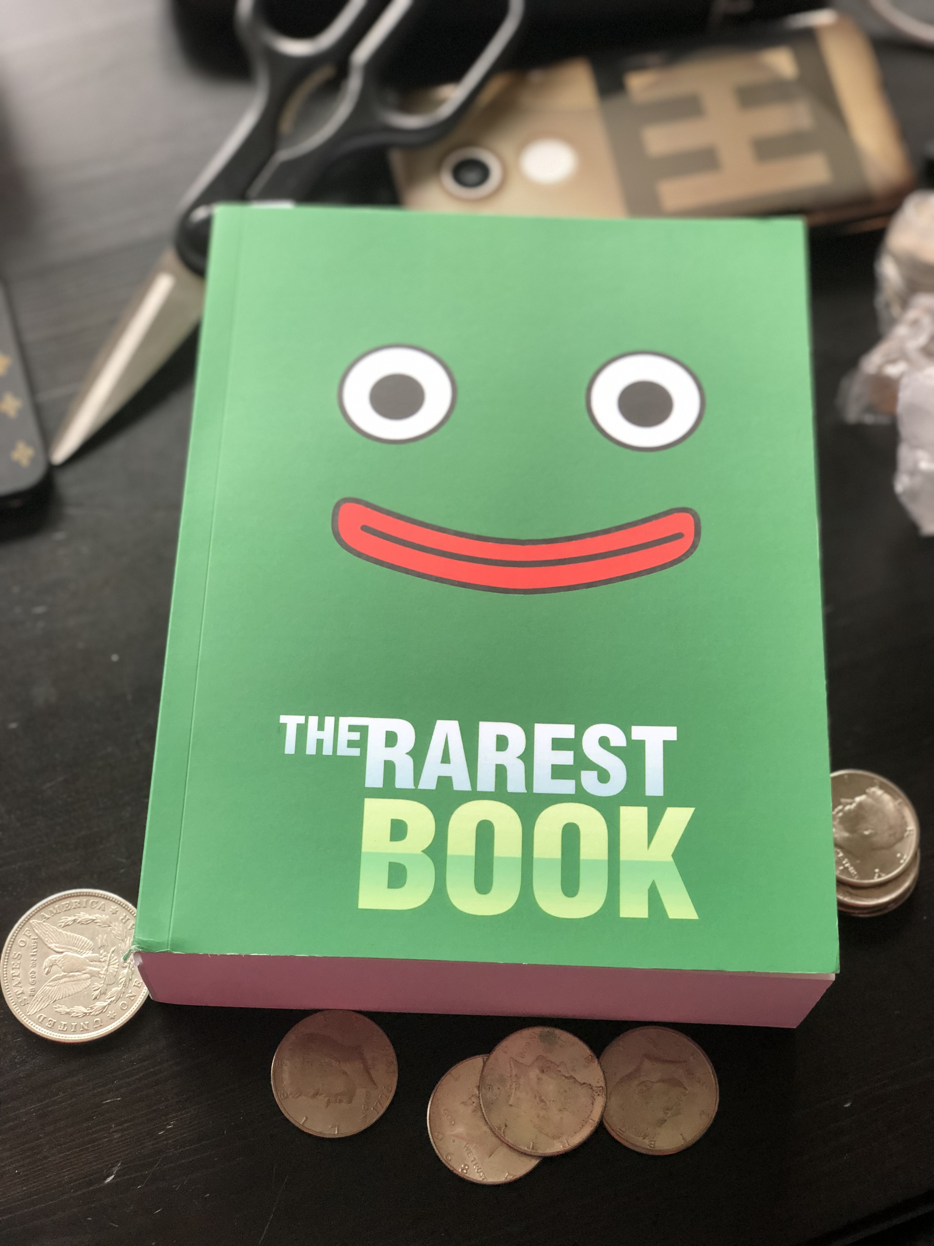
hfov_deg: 28.0
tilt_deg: -64.4
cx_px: 467
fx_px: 1871
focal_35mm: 52
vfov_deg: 36.8
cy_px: 623
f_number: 2.4
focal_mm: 6
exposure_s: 1/60
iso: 64
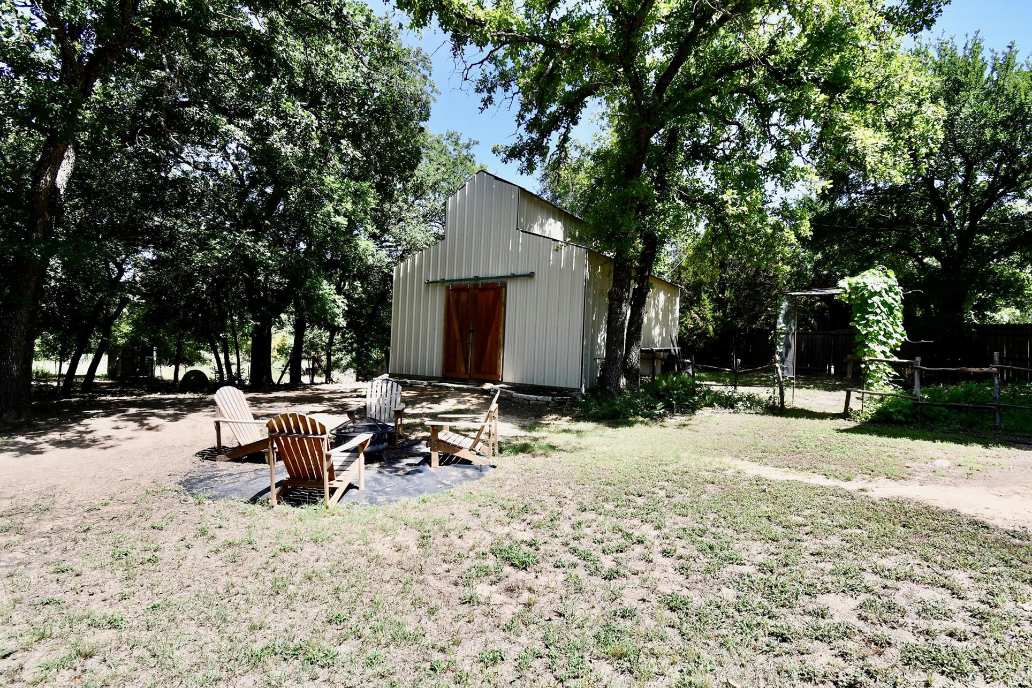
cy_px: 340
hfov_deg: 93.3
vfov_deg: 70.4
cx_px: 522
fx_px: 487
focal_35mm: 17
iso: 180
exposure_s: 1/250
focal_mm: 11
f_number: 8
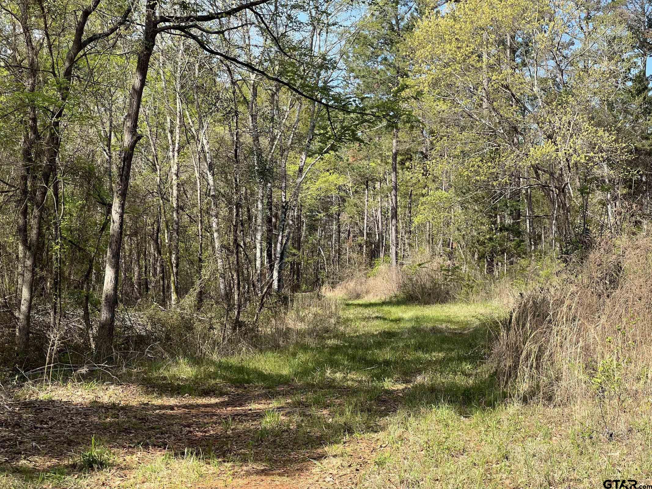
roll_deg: +0.6
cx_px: 326
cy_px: 244
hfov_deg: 25.3
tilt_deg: +2.7
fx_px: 1450
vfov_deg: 19.1
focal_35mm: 77
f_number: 2.8
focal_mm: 9
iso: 32
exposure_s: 1/316
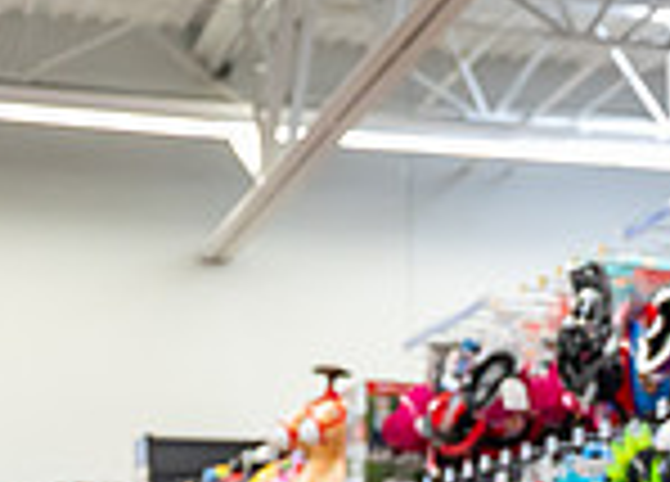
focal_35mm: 134
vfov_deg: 10.3
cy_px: 763
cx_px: 911
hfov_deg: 14.2
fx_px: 2554
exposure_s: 1/320
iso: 3200
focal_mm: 28
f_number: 3.2
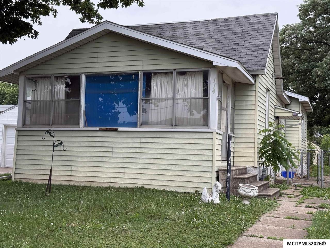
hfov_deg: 39.7
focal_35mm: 48
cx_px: 165
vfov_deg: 30.3
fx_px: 458
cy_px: 124
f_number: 1.78
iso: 80
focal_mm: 6.76
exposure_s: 1/232
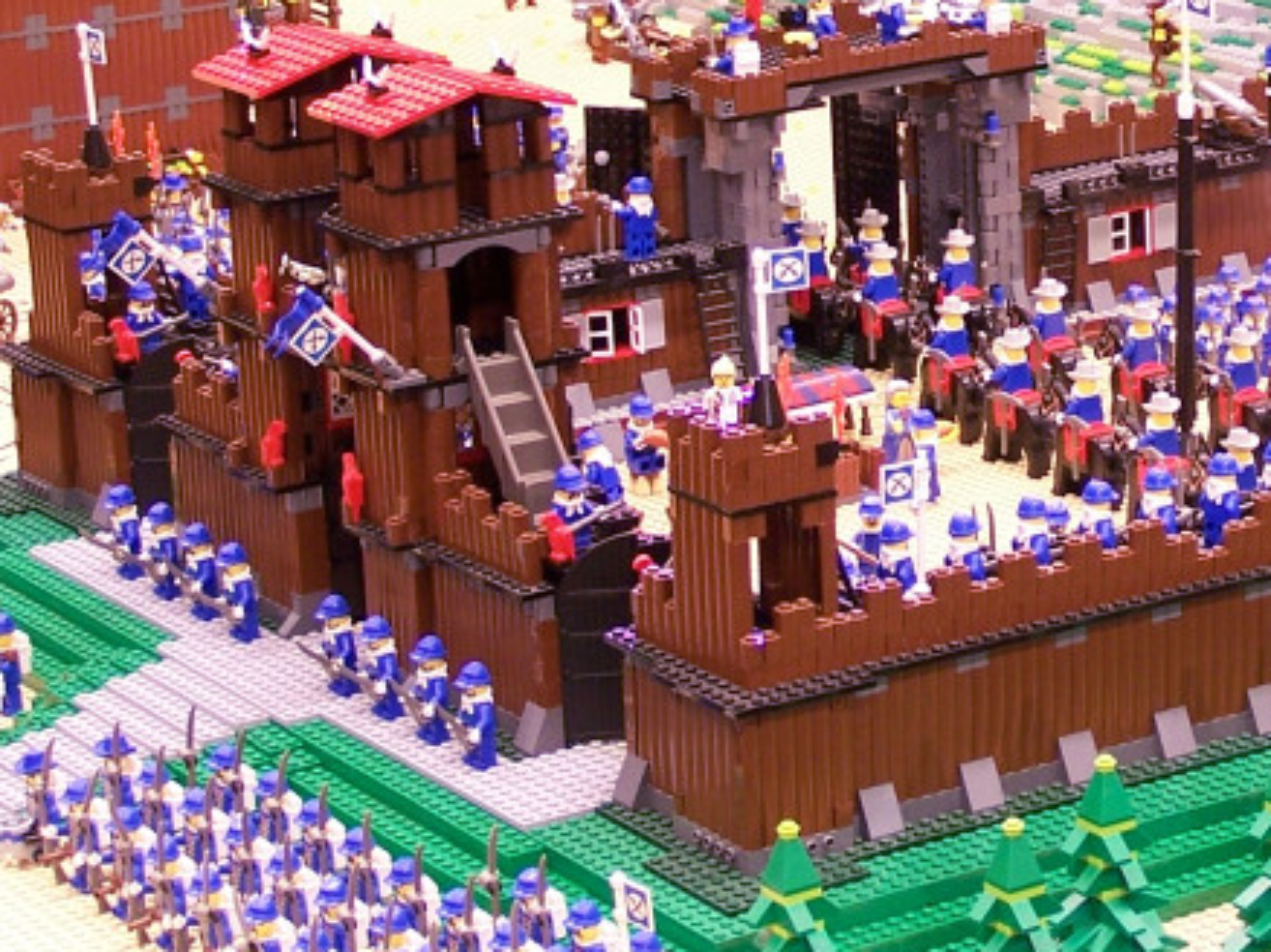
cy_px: 267
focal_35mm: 138
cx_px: 1222
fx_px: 5064
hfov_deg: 14.1
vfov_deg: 10.7
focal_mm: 9.8
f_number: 3.1
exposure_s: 1/2
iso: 80
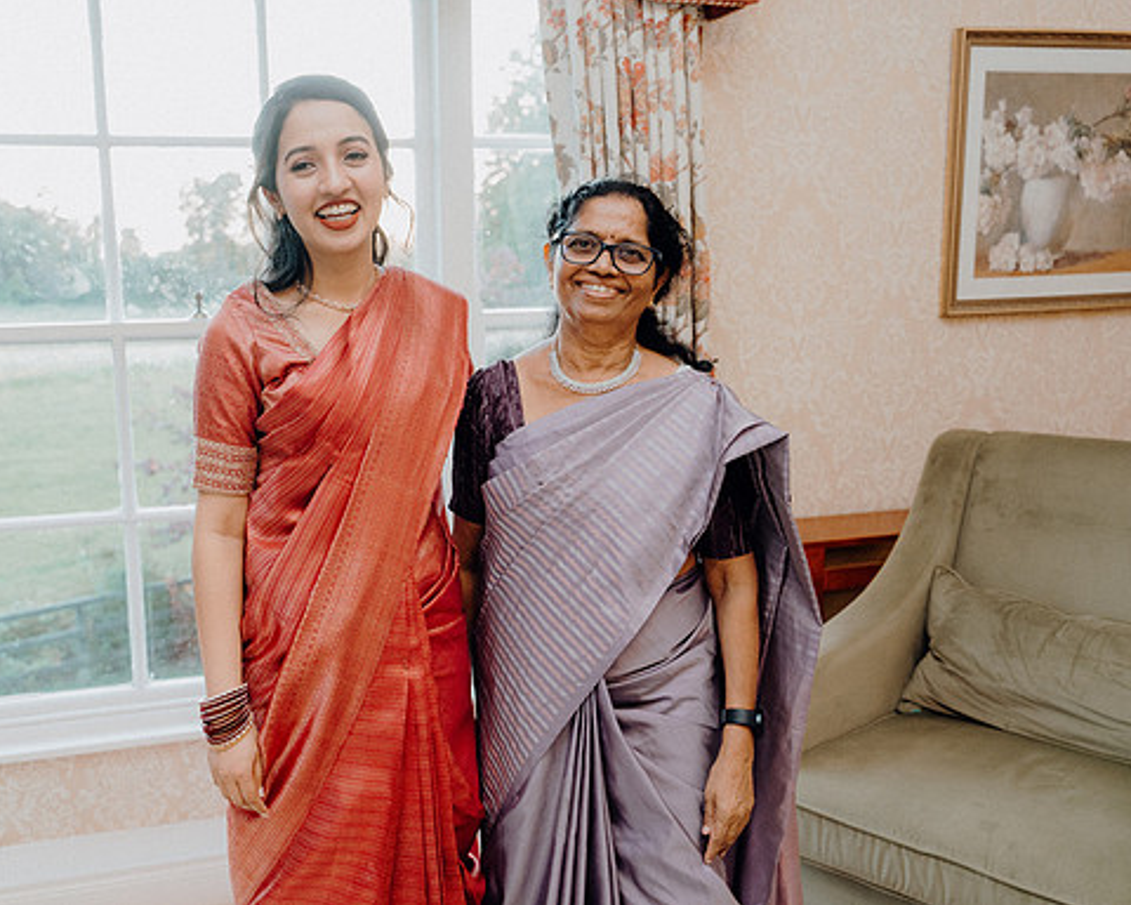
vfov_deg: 43.4
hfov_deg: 52.5
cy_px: 454
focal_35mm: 34
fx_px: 1138
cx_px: 457
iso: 2500
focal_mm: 30
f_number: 3.5
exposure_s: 1/200
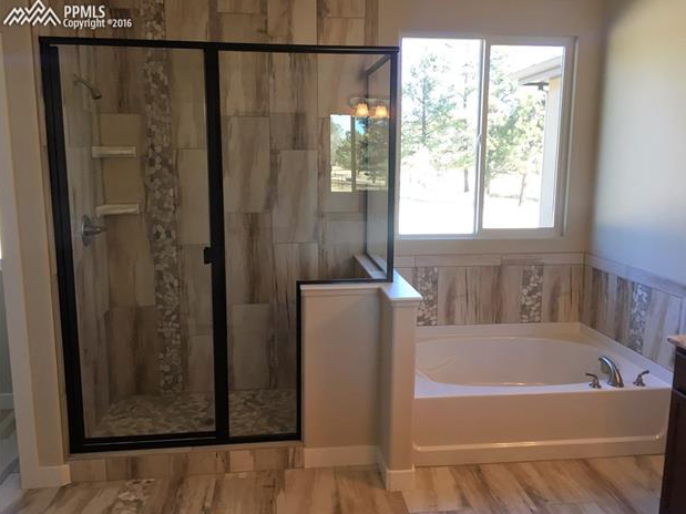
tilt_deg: -9.6
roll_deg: -0.4
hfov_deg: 60.0
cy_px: 258
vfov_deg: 46.8
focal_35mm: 30
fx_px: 594
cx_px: 349
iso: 32
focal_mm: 4.15
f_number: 2.2
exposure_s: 1/40
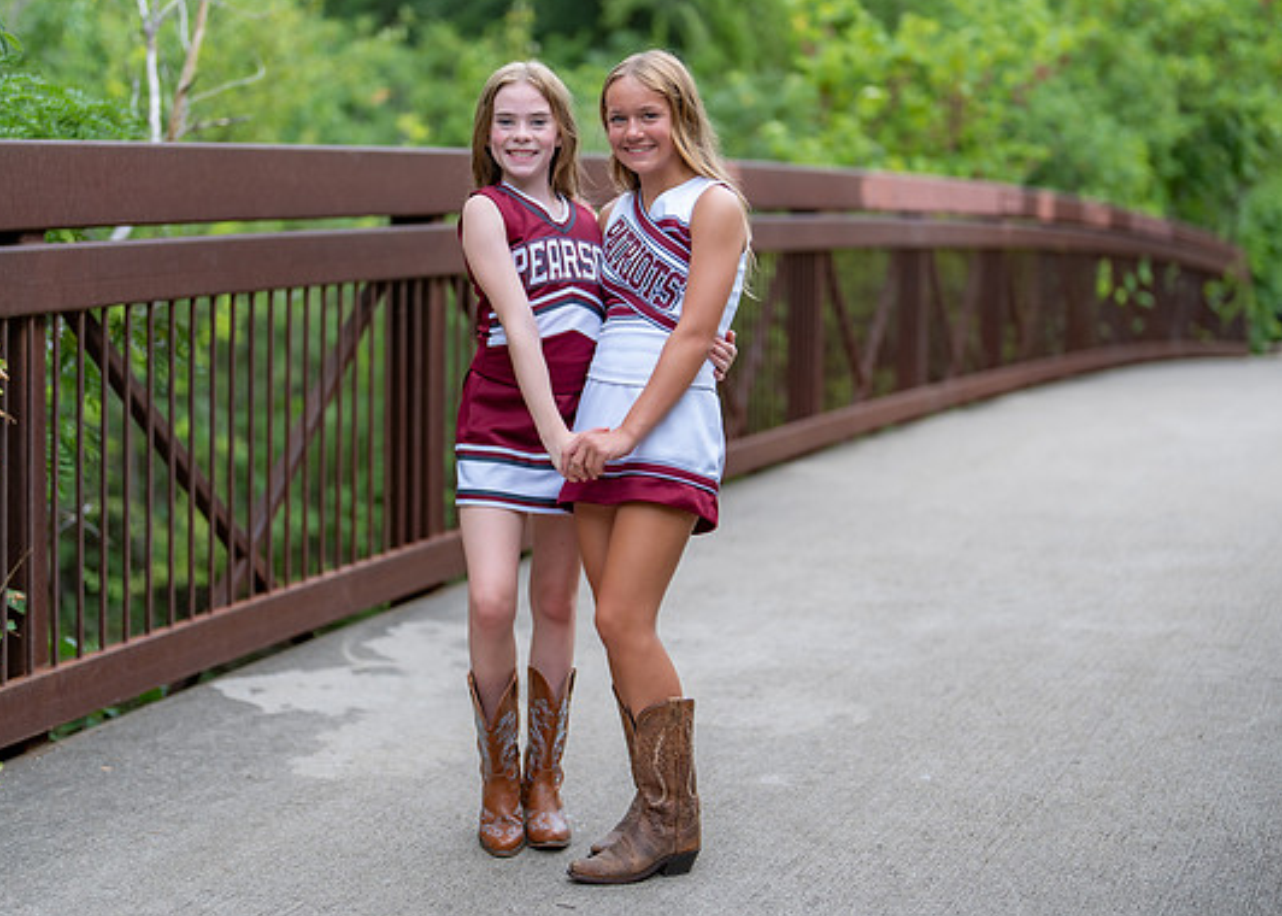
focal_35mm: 66
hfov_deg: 29.9
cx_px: 617
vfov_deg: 21.6
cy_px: 419
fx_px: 2403
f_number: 1.2
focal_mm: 50
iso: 100
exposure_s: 1/1250
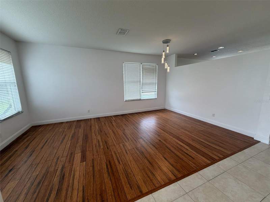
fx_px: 109
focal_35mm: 14
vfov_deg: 85.7
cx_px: 135
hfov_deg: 102.1
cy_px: 101
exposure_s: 1/120
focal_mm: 2.22
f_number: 2.2
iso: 100
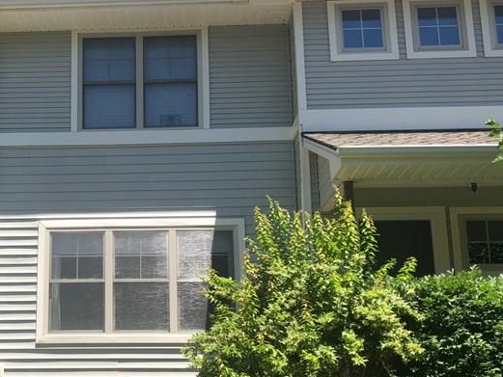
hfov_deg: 34.2
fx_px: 799
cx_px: 125
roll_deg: +0.0
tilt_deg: +12.9
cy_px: 245
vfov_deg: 26.4
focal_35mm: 55
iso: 20
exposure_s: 1/972
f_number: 1.8
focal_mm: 4
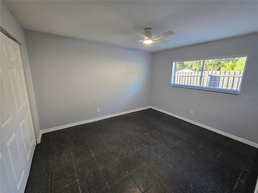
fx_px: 97
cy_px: 96
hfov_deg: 106.2
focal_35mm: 13
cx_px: 129
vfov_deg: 89.9
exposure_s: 1/60
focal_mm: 2.2
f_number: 2.2
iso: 160
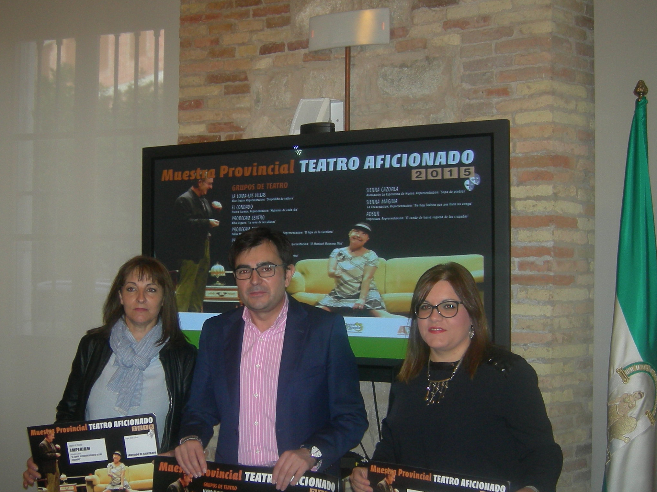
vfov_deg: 31.5
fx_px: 873
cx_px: 284
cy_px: 246
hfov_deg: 41.2
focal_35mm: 46
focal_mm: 7.5
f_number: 2.7
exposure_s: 1/60.1
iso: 152
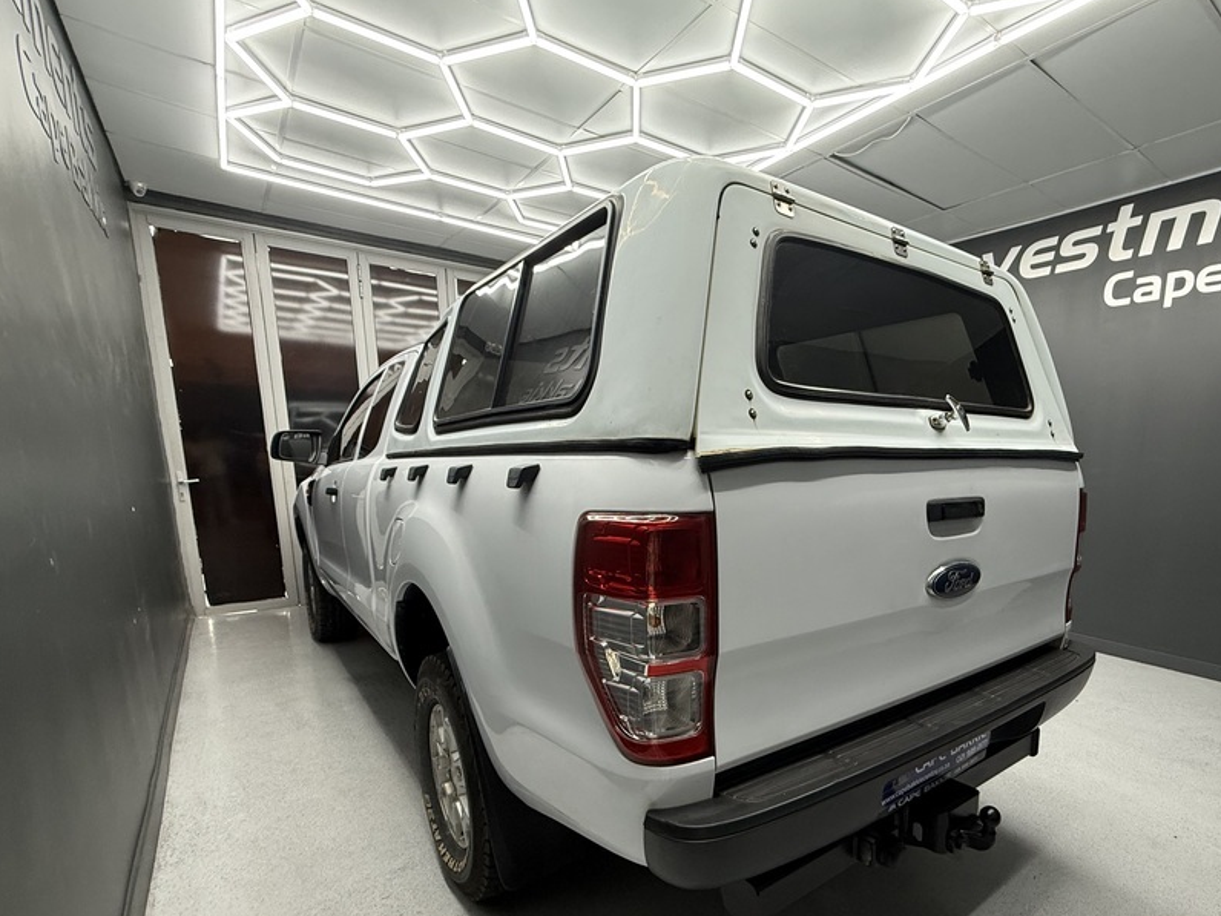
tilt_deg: -10.1
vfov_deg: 70.5
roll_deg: -1.1
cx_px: 750
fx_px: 635
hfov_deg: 86.3
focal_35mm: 18
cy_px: 571
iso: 250
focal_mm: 2.22
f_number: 2.2
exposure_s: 1/100
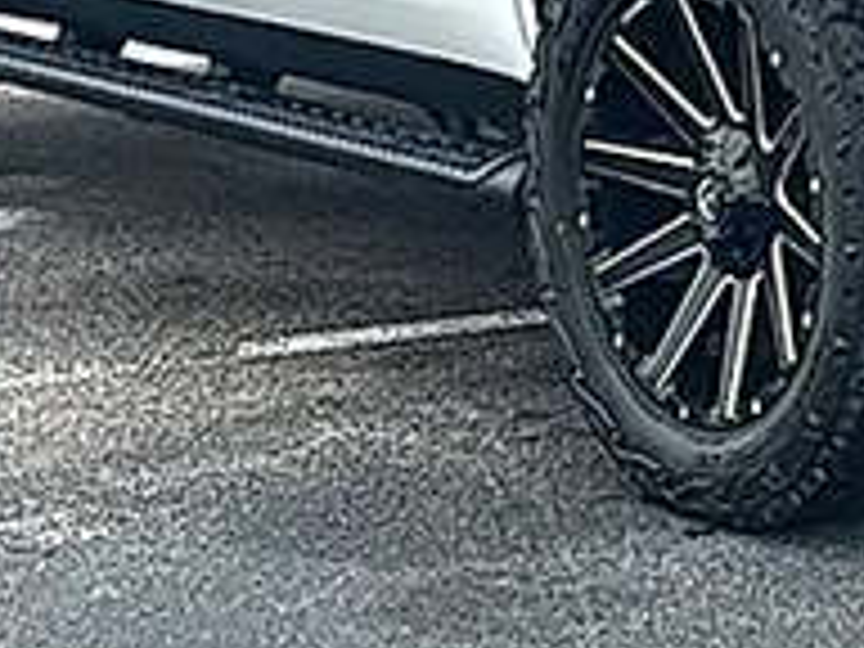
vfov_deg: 9.9
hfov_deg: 13.2
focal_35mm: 146
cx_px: 1044
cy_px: -299
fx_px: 3644
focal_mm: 6.86
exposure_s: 1/3891
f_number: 1.78
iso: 80
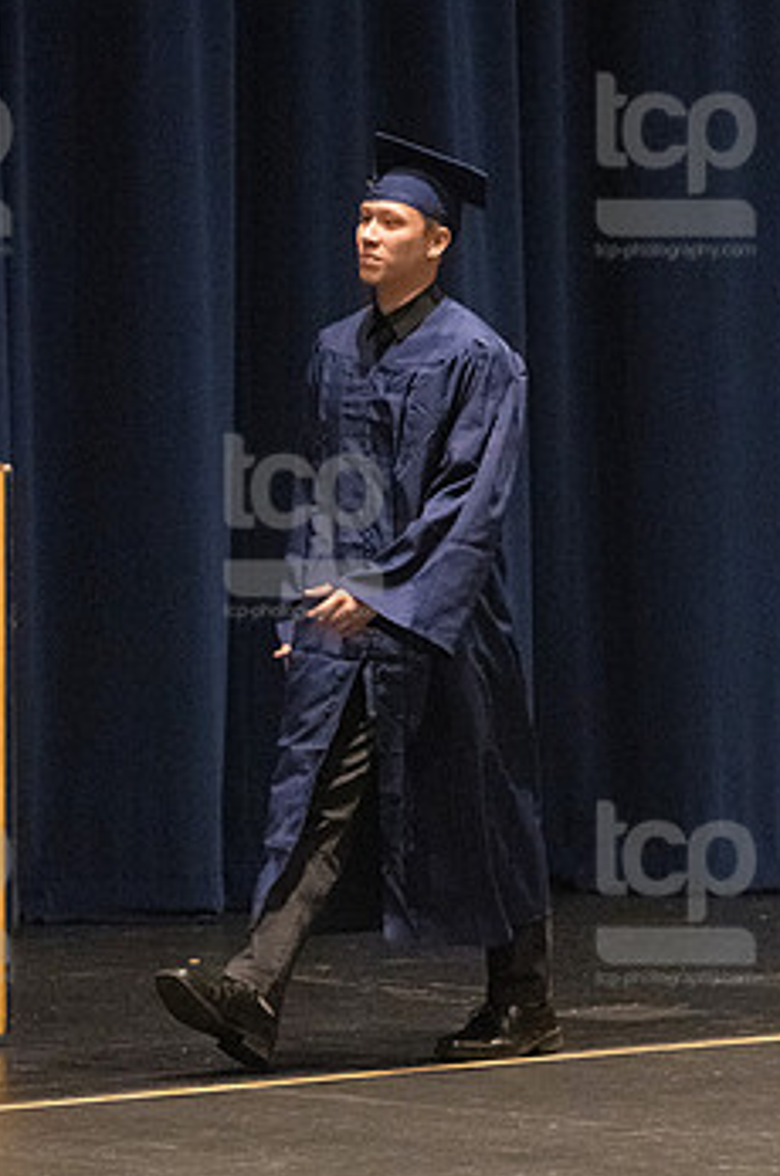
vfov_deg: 6.9
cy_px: 525
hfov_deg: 4.5
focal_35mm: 301
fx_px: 9821
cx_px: 304
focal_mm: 155
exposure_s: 1/250
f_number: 4.5
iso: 8000
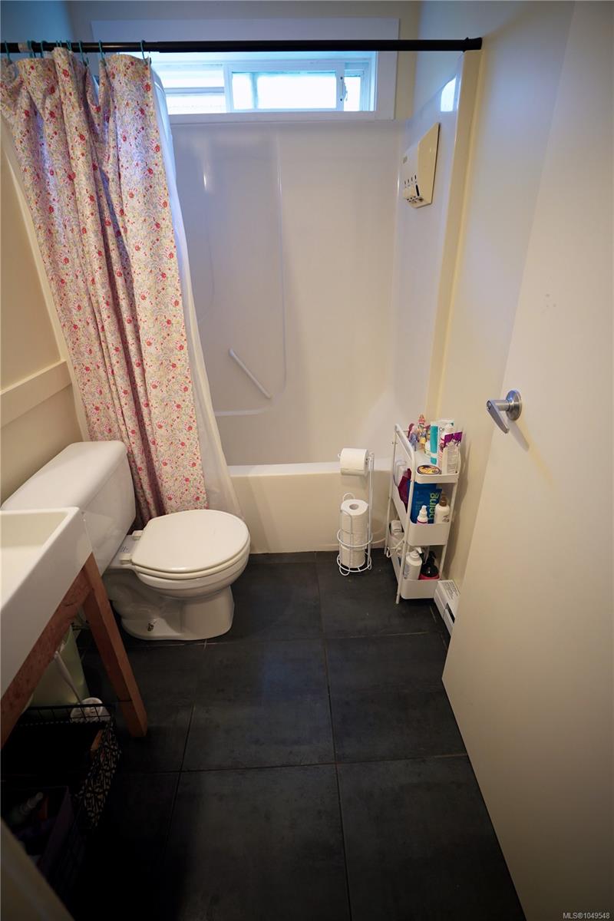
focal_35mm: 16
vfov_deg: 96.7
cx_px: 307
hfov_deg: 73.7
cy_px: 460
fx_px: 409
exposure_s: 1/30
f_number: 6.3
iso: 2000
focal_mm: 16
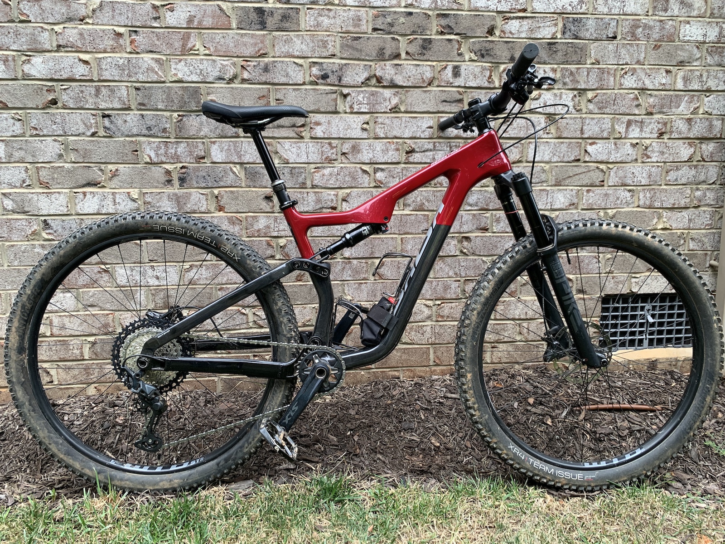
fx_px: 545
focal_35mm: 26
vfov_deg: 53.1
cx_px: 362
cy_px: 272
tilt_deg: -9.8
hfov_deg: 67.3
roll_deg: -0.2
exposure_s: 1/121
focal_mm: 4.25
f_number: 1.8
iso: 64
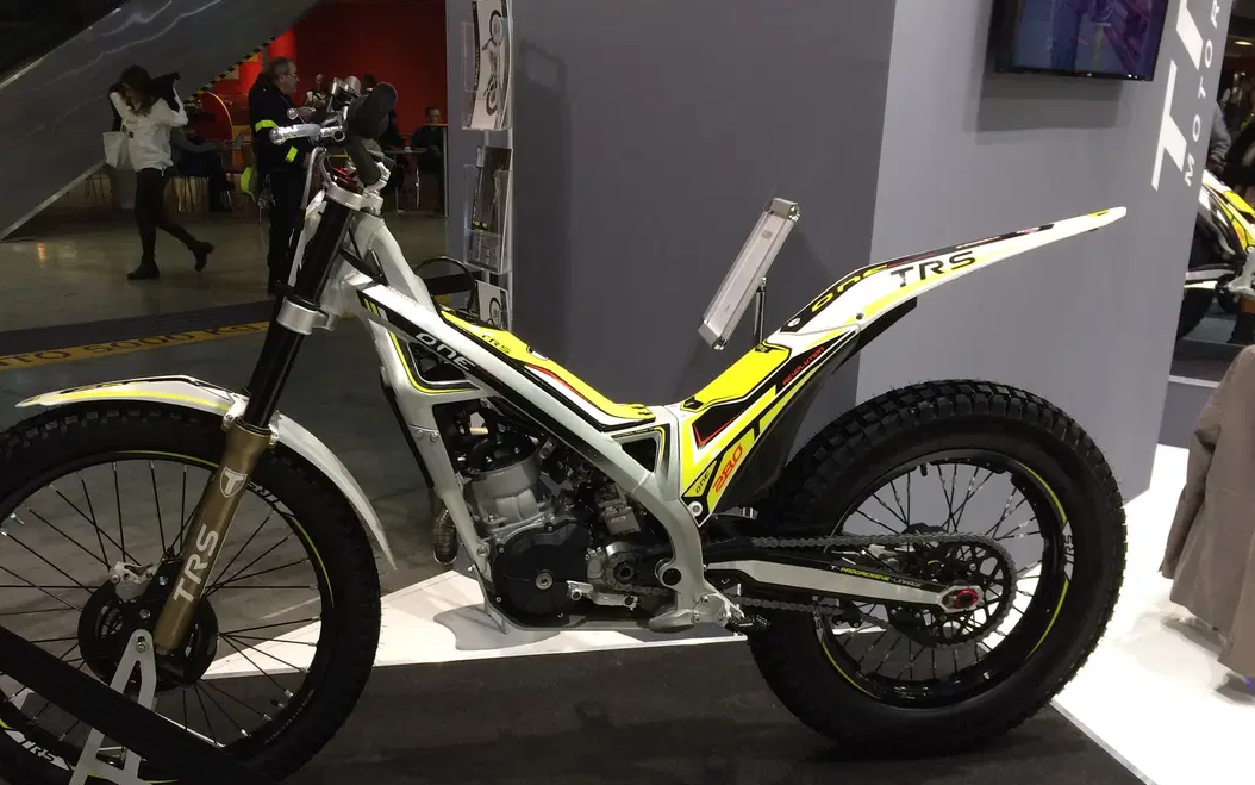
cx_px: 574
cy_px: 505
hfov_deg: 55.2
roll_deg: +0.2
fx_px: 1197
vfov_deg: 36.0
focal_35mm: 35
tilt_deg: -19.4
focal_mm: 4.15
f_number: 2.2
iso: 50
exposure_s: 1/33
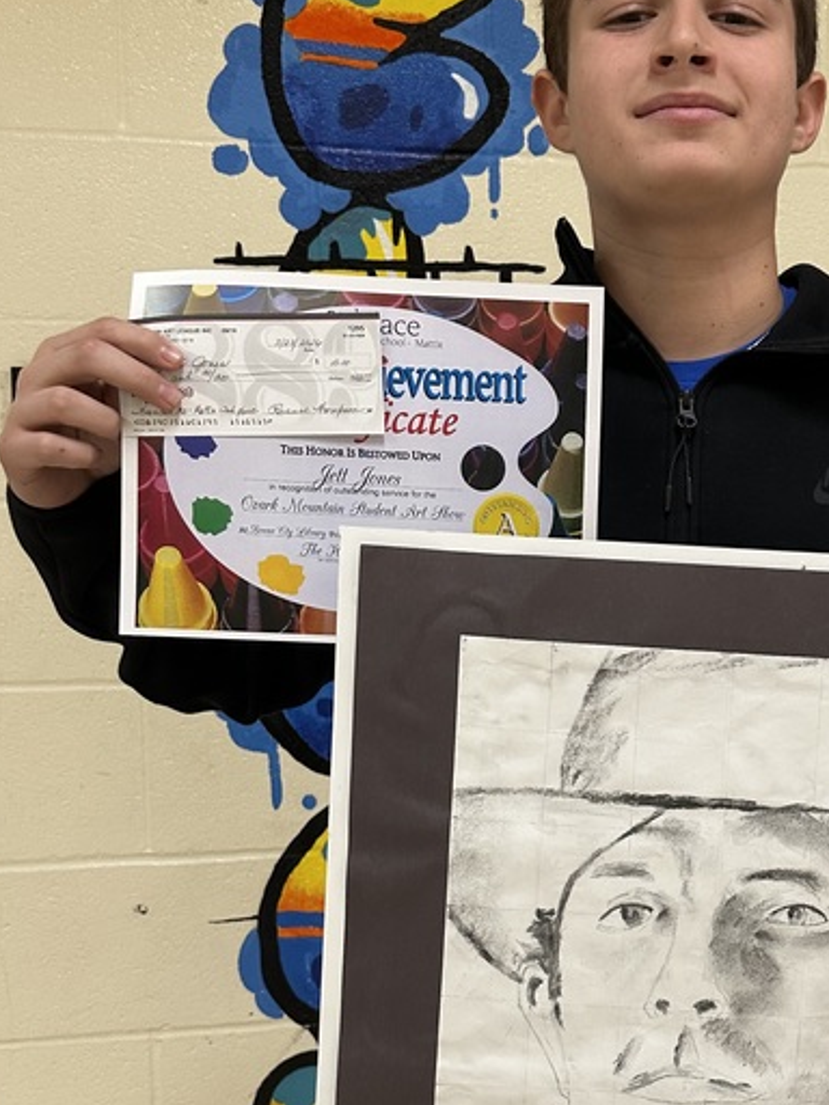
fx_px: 1533
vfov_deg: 39.3
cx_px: 661
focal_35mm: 48
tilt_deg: -4.0
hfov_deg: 29.6
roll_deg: +0.3
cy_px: 712
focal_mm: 6.86
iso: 160
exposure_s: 1/60
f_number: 1.78
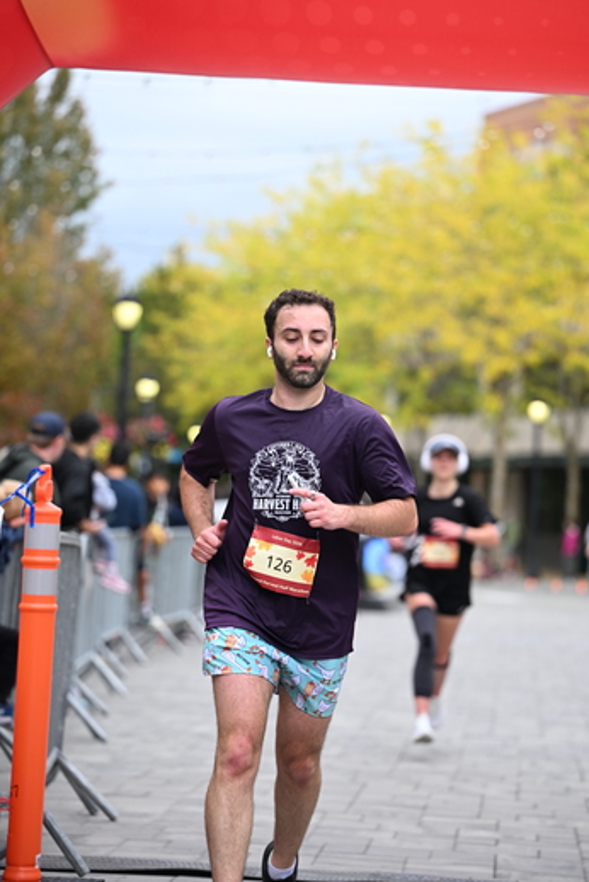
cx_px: 302
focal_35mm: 122
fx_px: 2990
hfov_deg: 11.3
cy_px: 450
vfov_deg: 16.8
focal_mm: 115
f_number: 2.8
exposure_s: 1/2000
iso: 640
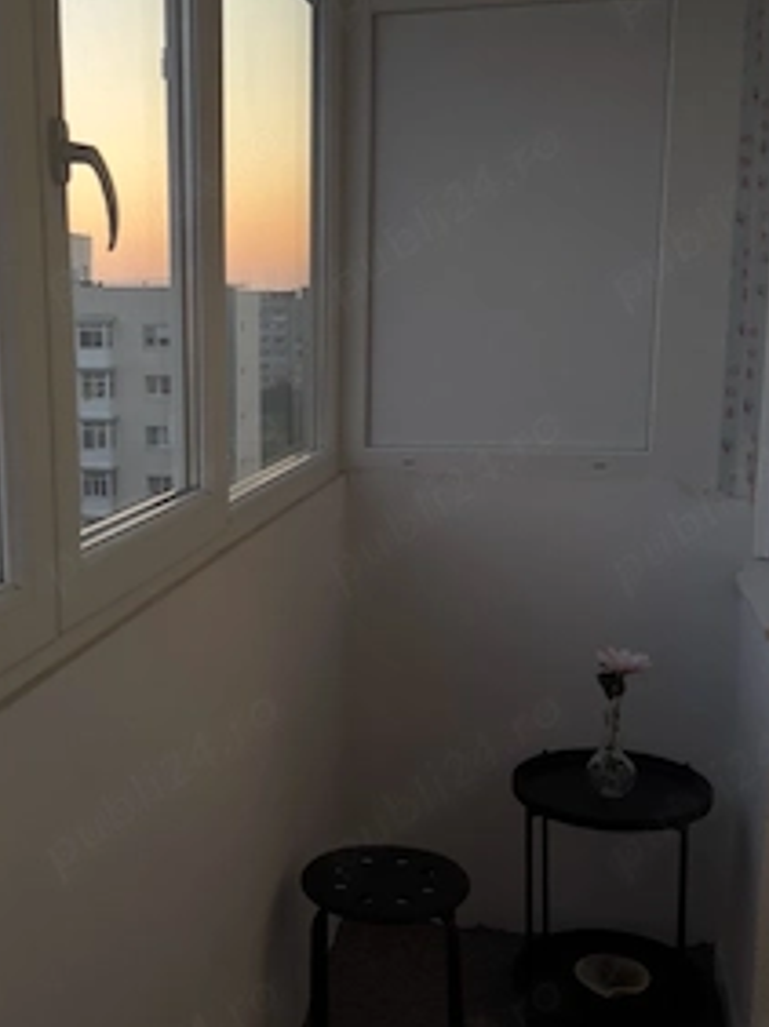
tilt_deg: -10.1
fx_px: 1305
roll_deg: +0.3
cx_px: 233
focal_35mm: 44
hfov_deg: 32.4
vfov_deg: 43.0
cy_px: 543
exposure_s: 1/50
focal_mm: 6.76
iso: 160
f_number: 1.78
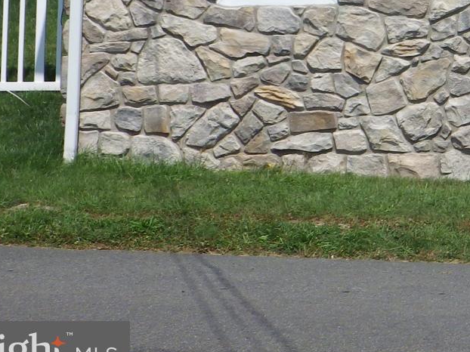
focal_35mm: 135
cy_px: -197
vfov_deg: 10.5
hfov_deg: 13.7
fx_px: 1832
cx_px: 715
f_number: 11.3
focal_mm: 7.4
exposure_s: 1/160
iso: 100
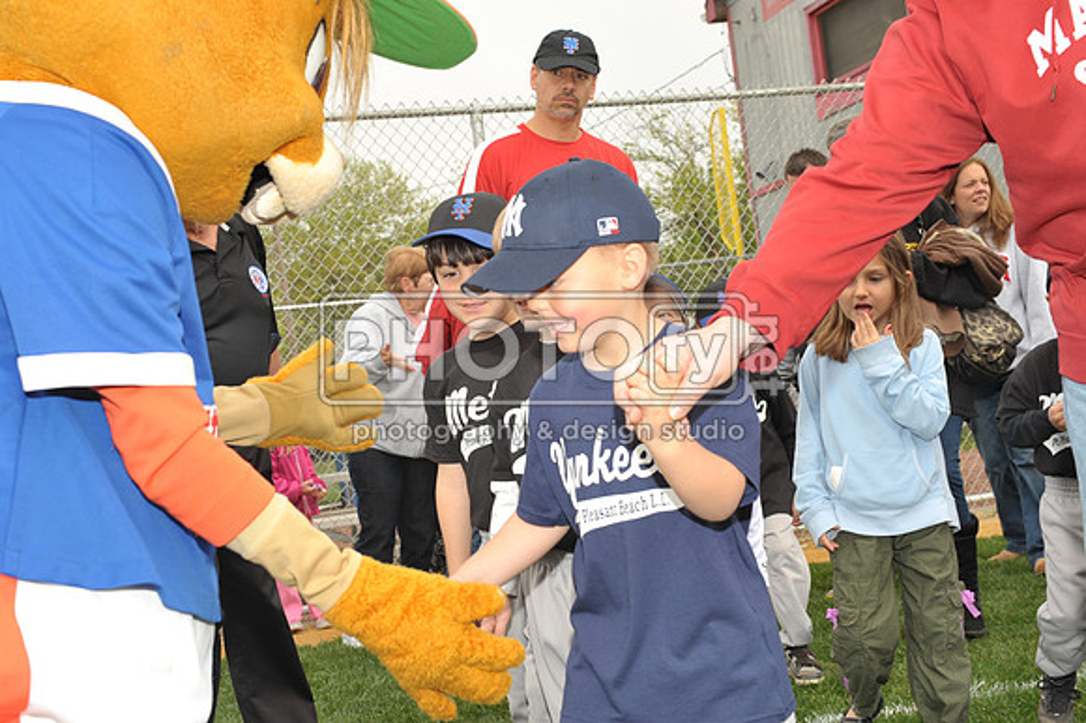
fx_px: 1568
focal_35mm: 52
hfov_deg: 38.2
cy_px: 362
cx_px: 543
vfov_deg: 26.0
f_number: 8
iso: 400
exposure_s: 1/250
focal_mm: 52
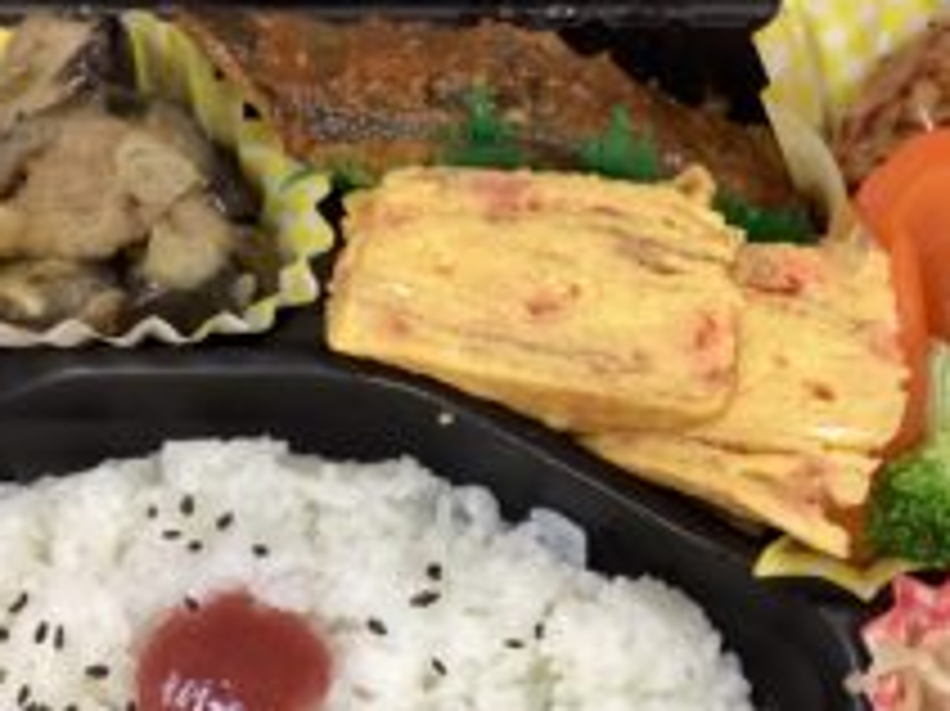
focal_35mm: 55
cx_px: 511
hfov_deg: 34.9
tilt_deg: -75.4
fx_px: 1509
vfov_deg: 26.2
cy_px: 520
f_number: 2.4
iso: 160
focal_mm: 3.3
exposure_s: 1/60
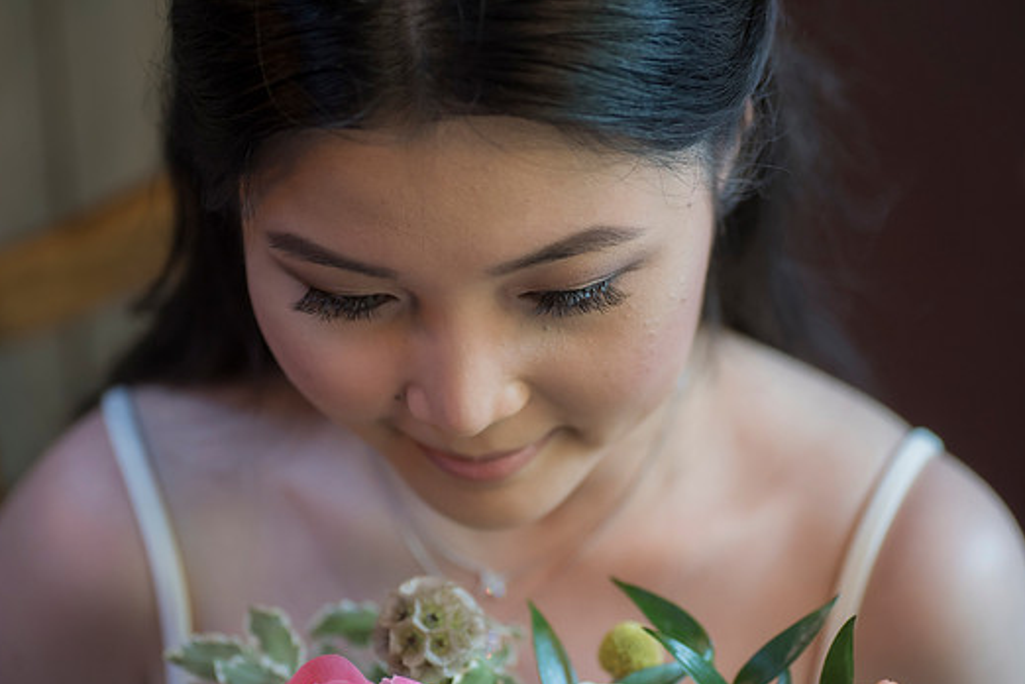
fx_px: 2847
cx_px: 509
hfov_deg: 20.4
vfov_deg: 13.7
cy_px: 349
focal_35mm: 100
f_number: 3.5
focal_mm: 90
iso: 1250
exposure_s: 1/100
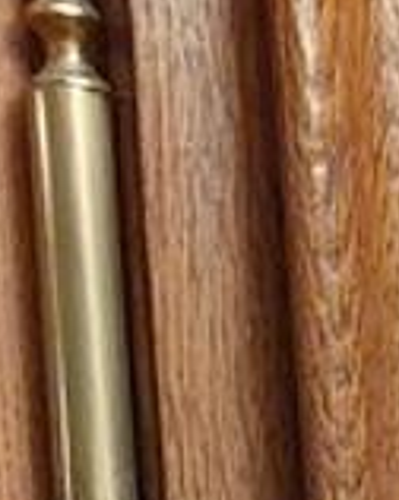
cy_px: 1239
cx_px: 1311
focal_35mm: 206
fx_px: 3047
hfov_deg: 6.6
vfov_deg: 8.5
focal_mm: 5.23
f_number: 1.8
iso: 500
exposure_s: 1/24
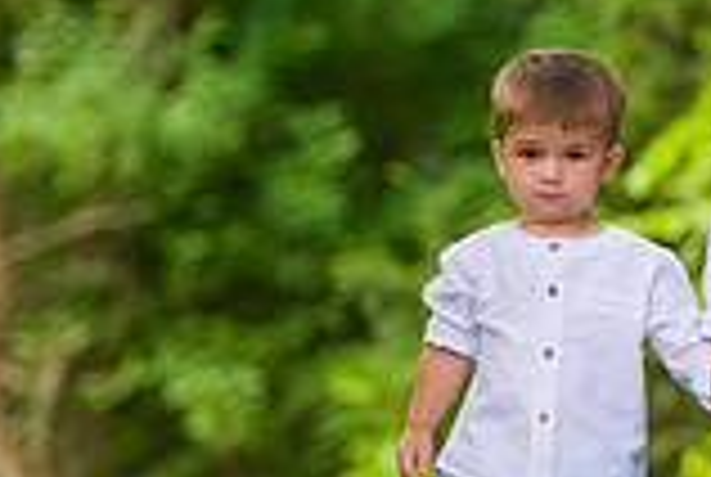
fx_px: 10863
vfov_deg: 2.5
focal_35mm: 549
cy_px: -16
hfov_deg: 3.7
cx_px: 1184
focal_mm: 150
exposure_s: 1/640
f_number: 4
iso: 200
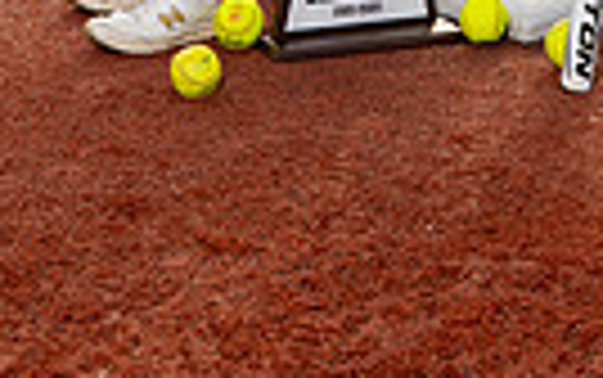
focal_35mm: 120
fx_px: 1974
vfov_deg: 9.6
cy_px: -554
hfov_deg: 17.1
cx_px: 562
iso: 80
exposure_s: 1/250
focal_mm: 35
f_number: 6.3
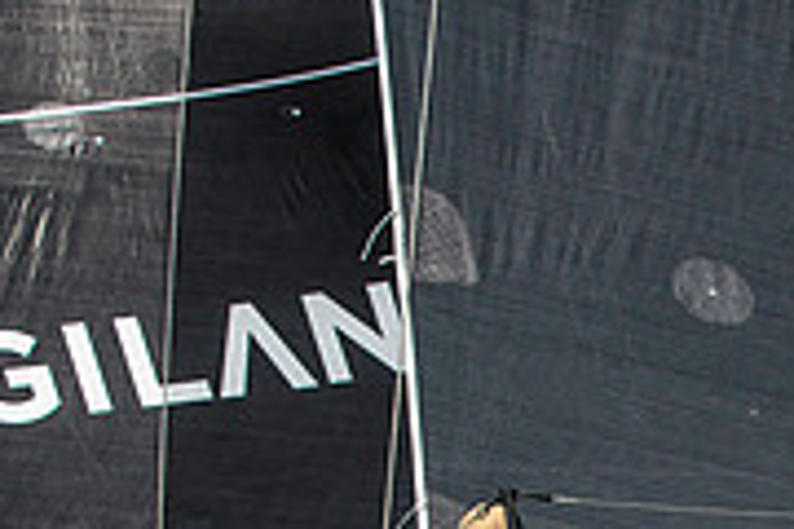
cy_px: 787
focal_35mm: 266
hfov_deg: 7.7
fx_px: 5866
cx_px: 790
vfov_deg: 5.1
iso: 400
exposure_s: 1/5000
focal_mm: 80
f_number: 5
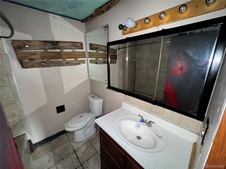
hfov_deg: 102.1
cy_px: 84
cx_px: 113
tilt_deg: -16.3
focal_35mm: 14
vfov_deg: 85.7
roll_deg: +0.1
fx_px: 91
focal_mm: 2.22
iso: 250
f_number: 2.2
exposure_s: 1/30
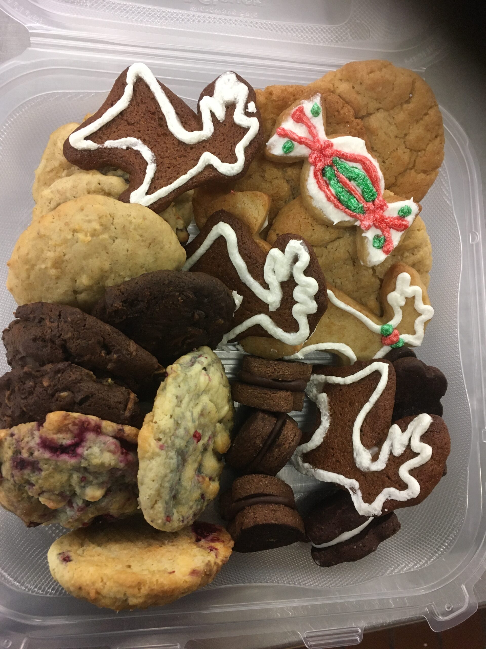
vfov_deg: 61.7
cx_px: 243
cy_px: 324
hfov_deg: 48.2
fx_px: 543
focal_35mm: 29
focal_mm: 4.15
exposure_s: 1/30
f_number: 2.2
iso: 125
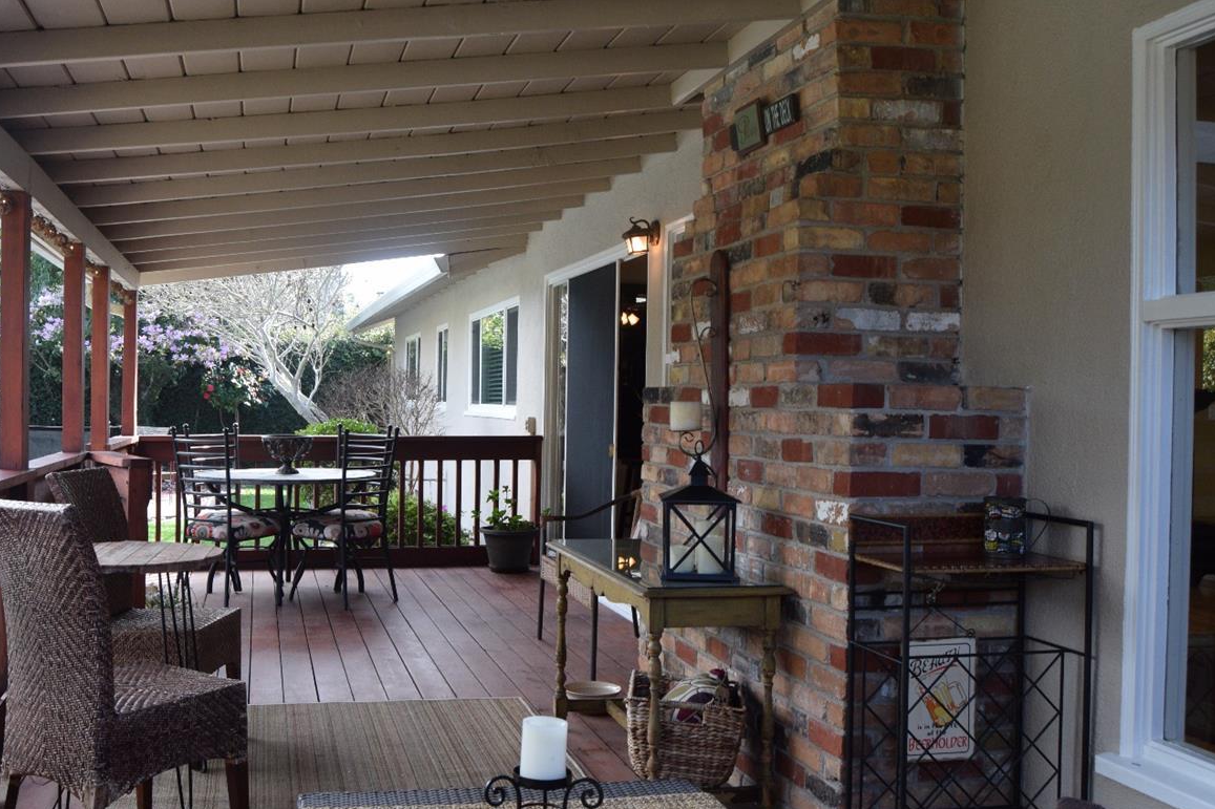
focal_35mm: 35
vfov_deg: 37.8
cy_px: 389
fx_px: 1181
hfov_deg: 53.8
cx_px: 445
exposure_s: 1/160
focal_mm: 18
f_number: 6.3
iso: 400
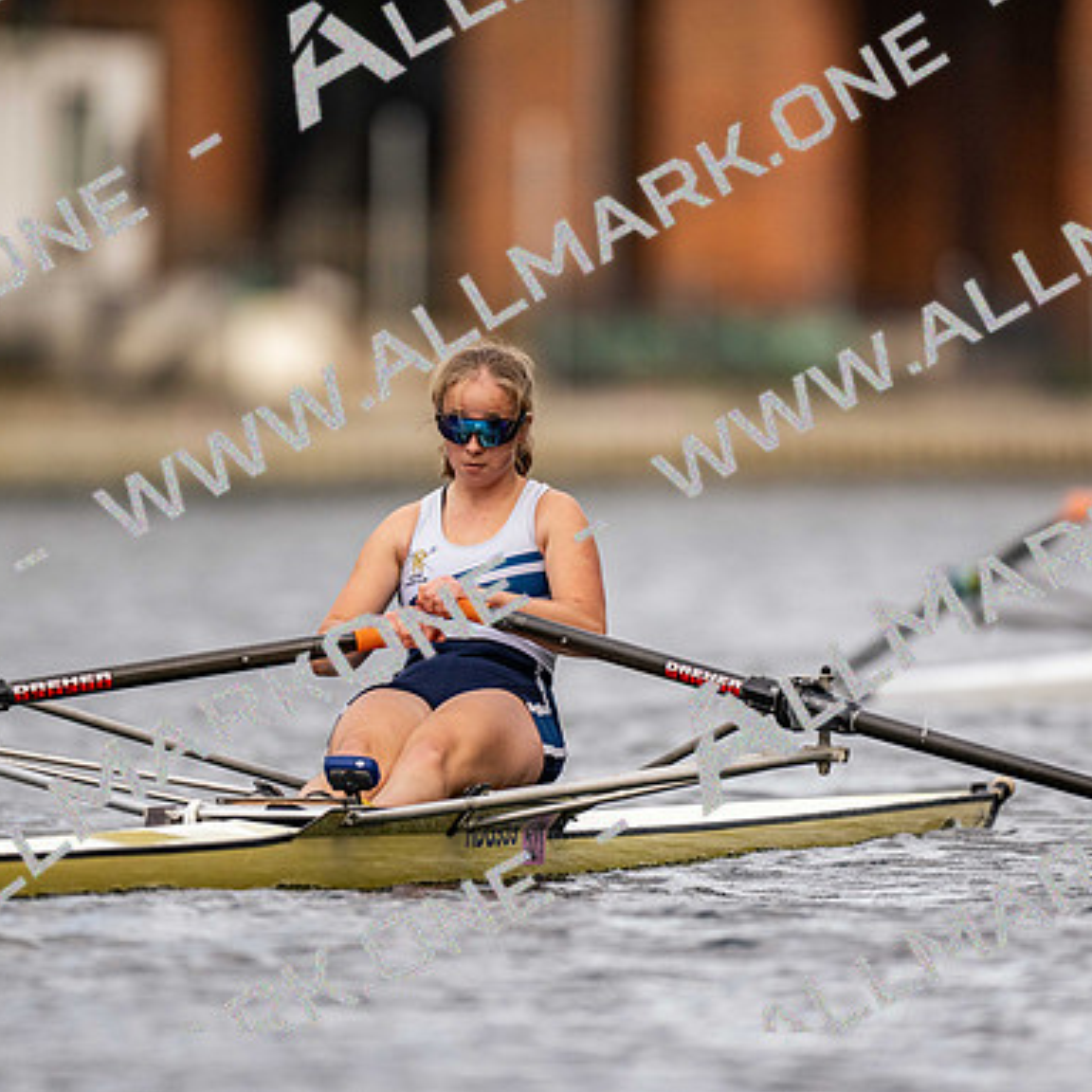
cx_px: 444
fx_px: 27482
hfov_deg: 2.3
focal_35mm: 770
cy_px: 546
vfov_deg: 2.3
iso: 640
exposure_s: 1/2500
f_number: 4
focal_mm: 600
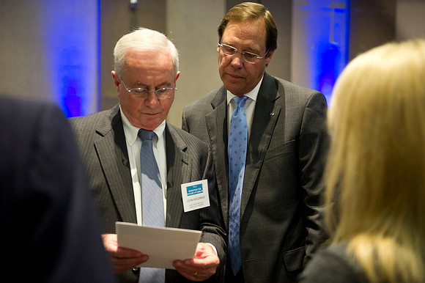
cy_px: 142
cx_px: 212
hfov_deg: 38.2
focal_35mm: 52
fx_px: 614
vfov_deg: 26.0
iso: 2500
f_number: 2.8
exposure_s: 1/100
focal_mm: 52
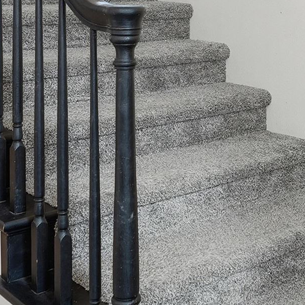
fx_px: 688
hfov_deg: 24.7
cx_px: 237
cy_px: -38
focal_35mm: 69
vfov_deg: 23.3
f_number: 8
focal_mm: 16
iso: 100
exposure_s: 1/20
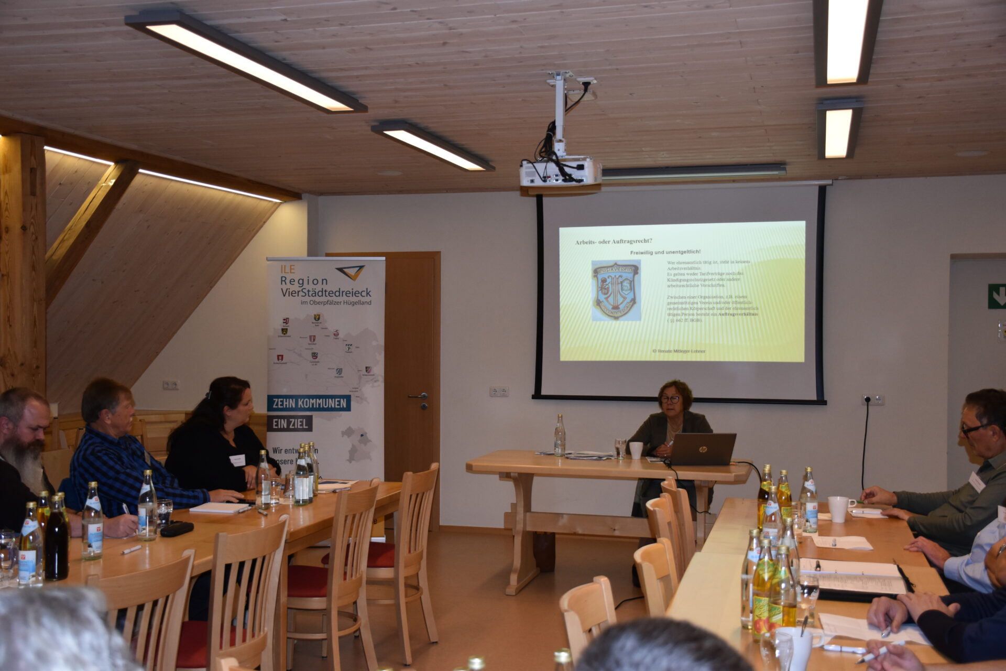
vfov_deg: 34.2
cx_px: 503
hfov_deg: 49.6
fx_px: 1090
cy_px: 336
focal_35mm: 39
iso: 800
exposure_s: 1/125
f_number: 3.8
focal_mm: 26
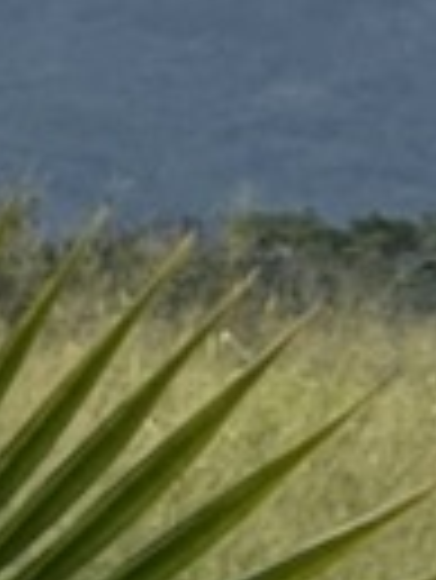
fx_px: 15961
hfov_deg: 1.6
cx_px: 405
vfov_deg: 2.1
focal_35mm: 952
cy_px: -373
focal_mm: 15.66
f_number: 2.8
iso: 50
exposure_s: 1/2817
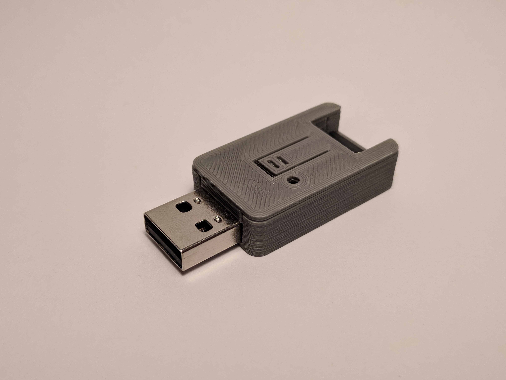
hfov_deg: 67.3
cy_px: 190
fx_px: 380
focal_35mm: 26
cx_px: 253
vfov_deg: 53.1
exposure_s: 1/125
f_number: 2
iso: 98
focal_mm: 4.67
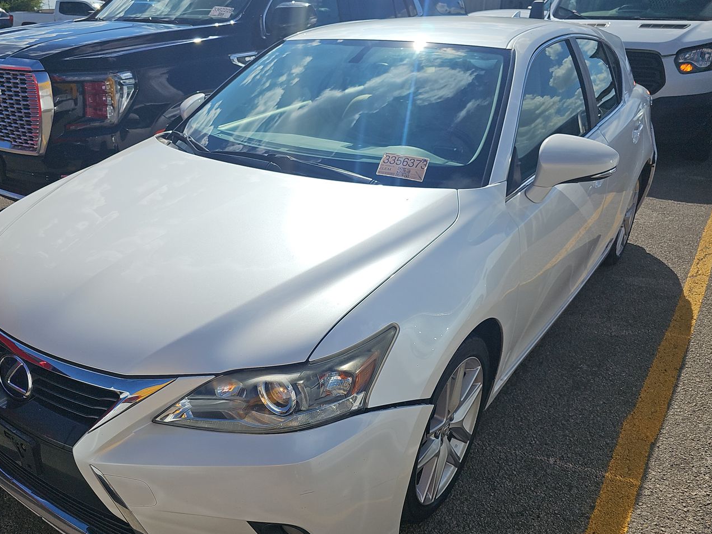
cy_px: 301
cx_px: 300
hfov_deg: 61.3
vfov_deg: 48.1
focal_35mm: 29
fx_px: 597
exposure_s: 1/2010
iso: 50
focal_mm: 6.3
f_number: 1.7
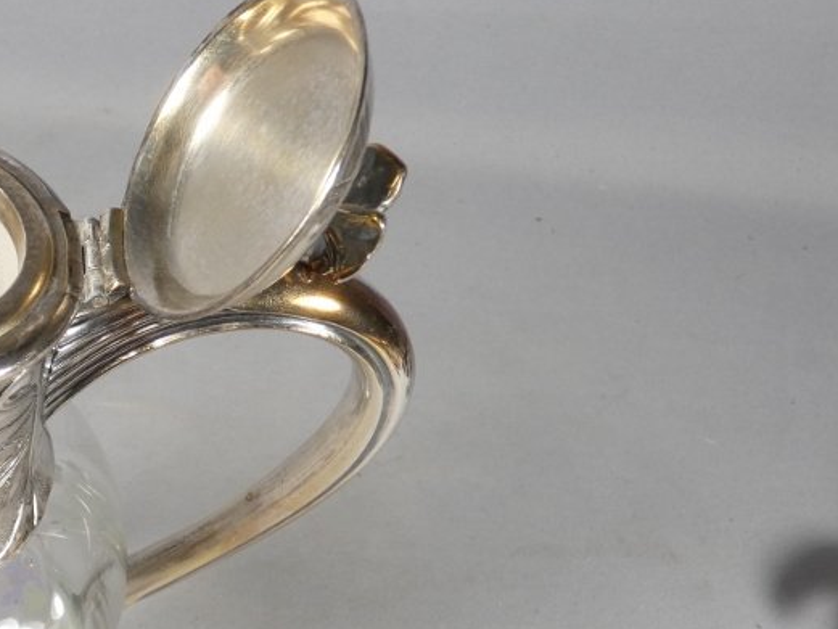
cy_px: 415
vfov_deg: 24.7
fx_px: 1429
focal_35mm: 59
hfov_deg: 30.8
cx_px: 42
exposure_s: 1/125
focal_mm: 5.3
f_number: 3.3
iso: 160
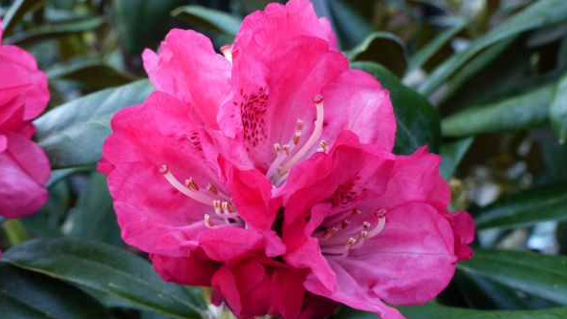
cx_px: 282
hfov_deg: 38.5
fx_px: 812
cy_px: 200
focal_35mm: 54
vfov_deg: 22.2
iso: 100
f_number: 4
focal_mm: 8.7
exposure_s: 1/125
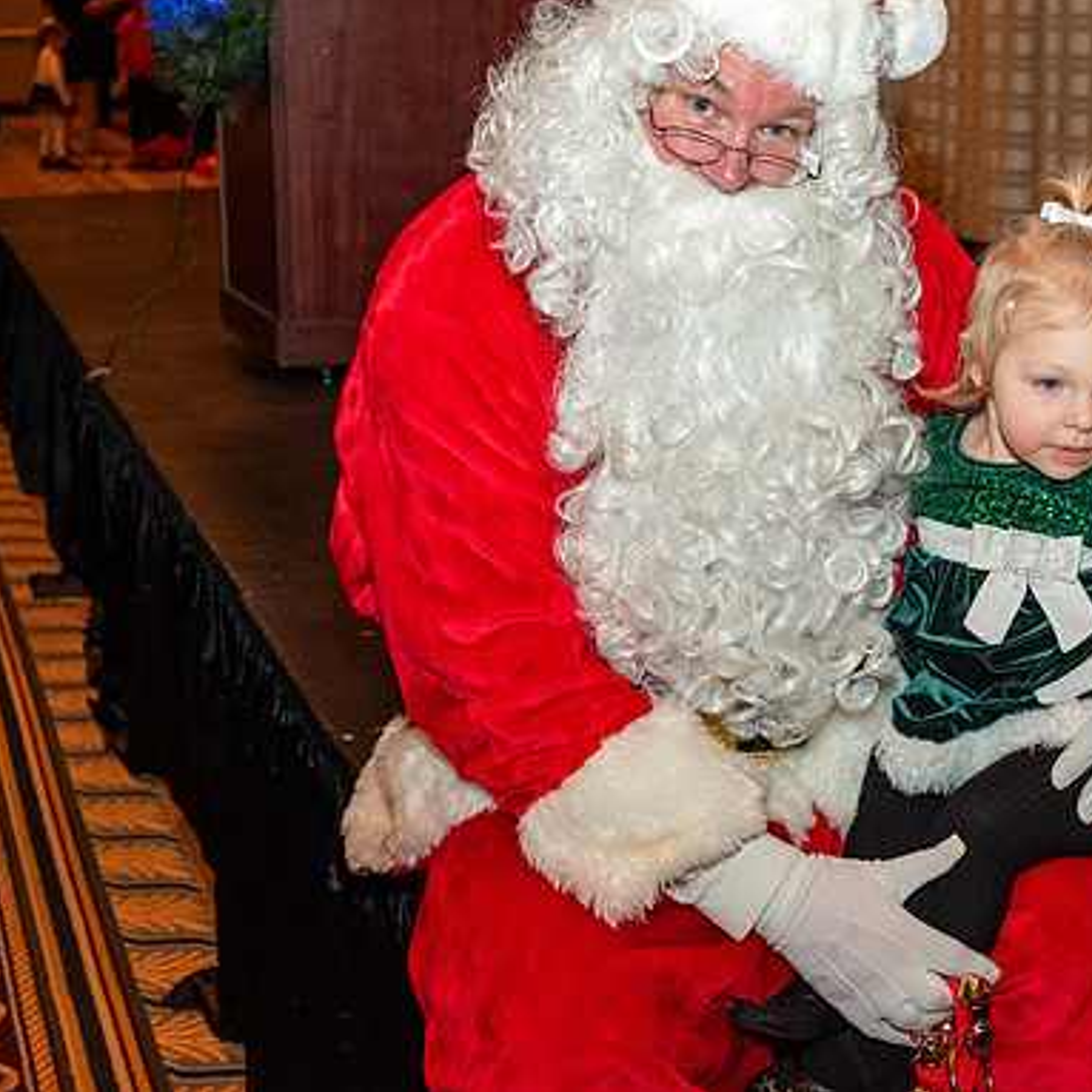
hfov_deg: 29.1
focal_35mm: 58
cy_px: 543
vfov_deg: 29.6
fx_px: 2070
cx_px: 818
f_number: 3.6
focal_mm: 30.2
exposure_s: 1/125
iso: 2500
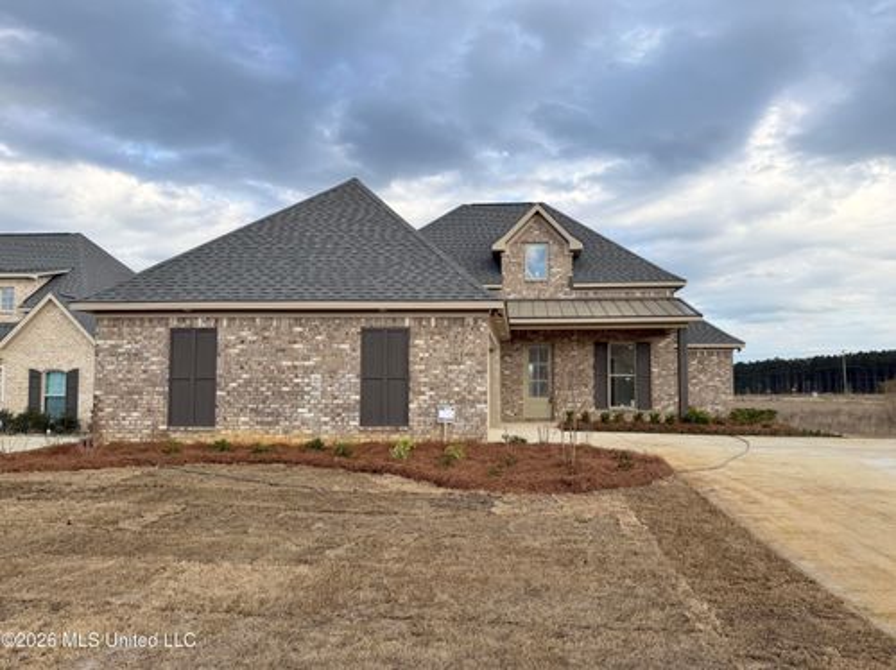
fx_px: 621
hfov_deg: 71.6
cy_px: 335
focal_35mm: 24
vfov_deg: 56.7
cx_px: 448
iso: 80
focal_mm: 6.76
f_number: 1.78
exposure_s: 1/1812
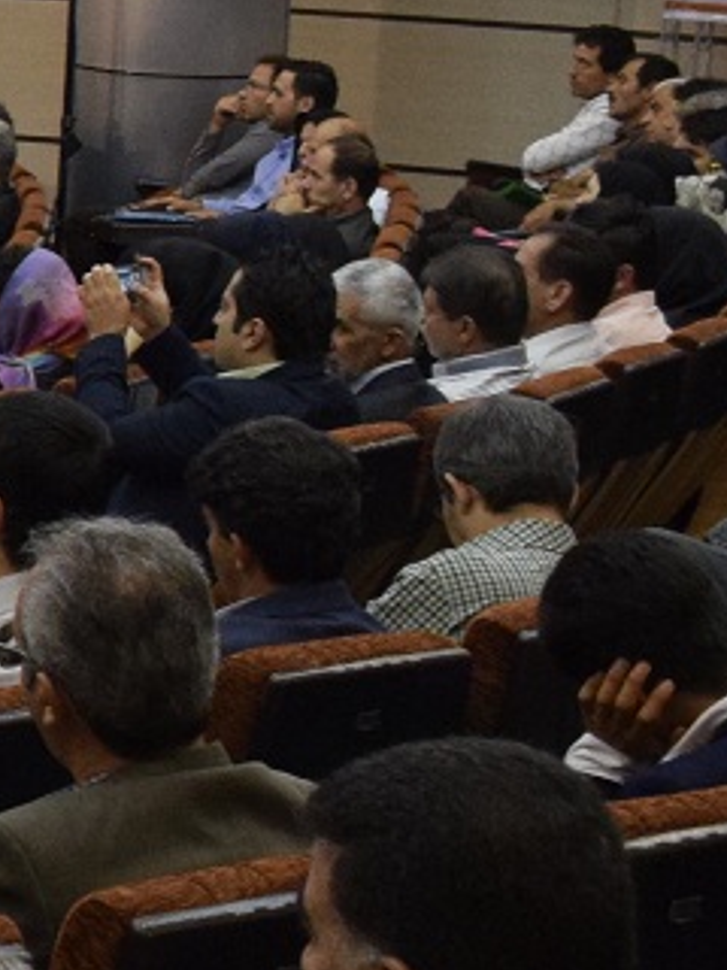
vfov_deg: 13.5
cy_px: 282
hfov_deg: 8.2
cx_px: -1618
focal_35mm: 146
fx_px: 4088
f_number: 5.6
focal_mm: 18
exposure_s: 1/50
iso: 2000
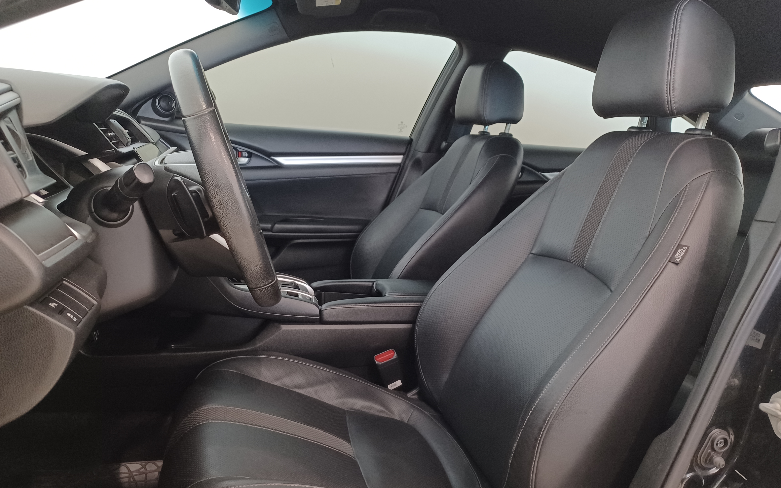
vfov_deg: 45.9
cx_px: 395
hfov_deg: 68.4
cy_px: 280
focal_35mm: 27
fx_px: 575
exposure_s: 1/24
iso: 400
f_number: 1.8
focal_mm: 4.6
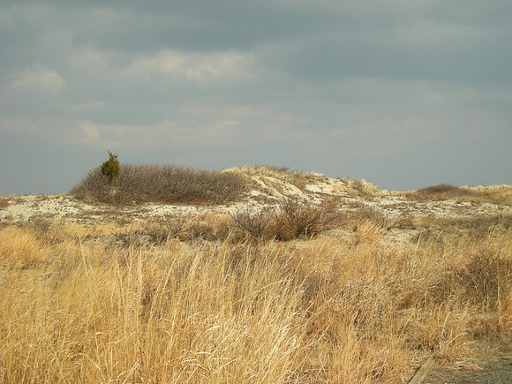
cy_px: 192
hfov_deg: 25.7
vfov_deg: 19.4
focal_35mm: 76
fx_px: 1124
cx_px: 256
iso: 50
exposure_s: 1/153
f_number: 7.8
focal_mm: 12.3
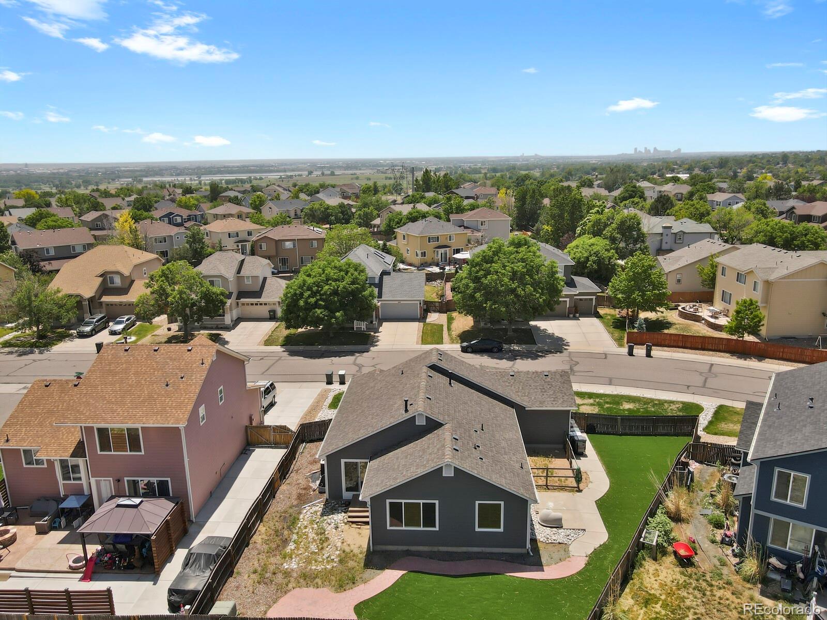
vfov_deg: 56.8
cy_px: 310
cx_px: 414
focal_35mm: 24
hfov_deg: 71.6
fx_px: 573
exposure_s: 1/640
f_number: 2.8
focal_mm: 4.5
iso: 100
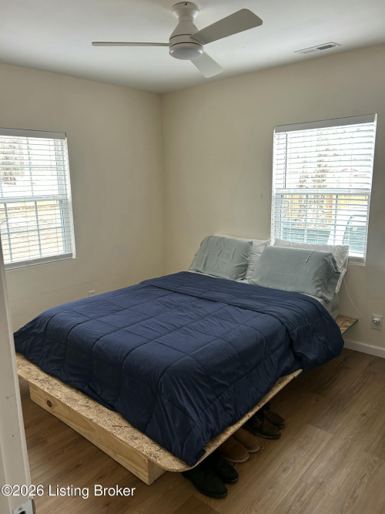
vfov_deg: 67.3
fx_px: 386
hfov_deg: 53.0
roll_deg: +0.8
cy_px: 257
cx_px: 192
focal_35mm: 26
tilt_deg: -11.2
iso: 125
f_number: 1.5
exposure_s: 1/83
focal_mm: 5.7
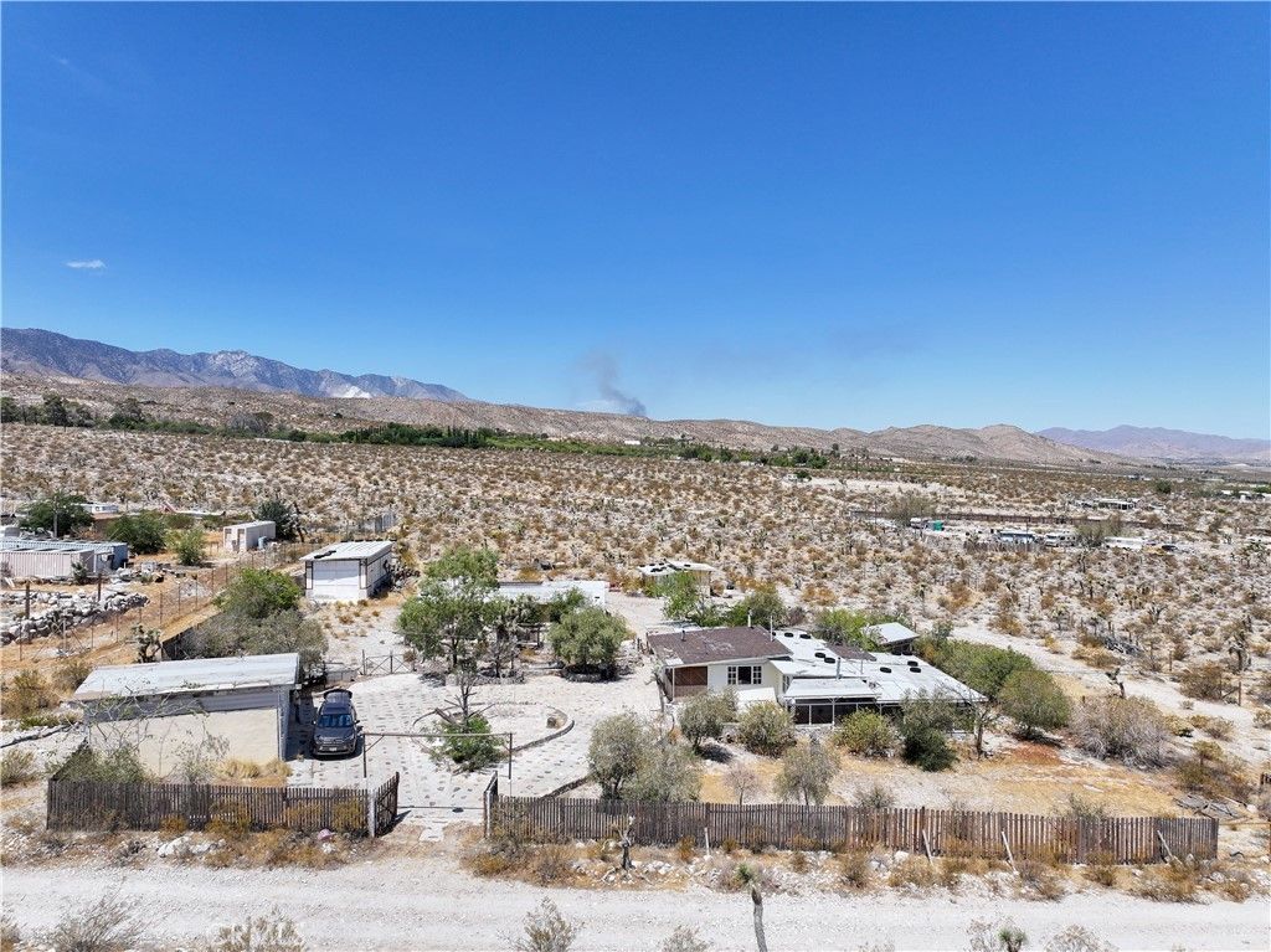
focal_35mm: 24
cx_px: 636
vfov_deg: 56.8
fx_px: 881
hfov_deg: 71.6
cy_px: 476
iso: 100
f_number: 2.8
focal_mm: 12.29
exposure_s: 1/1600
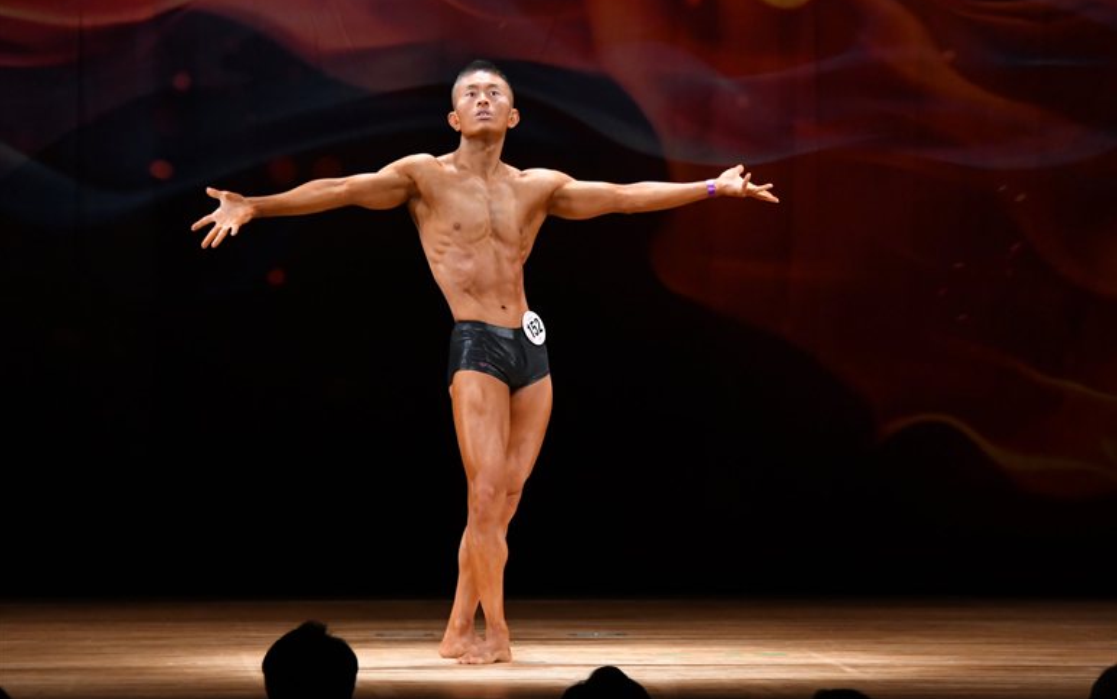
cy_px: 343
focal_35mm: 230
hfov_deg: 9.1
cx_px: 559
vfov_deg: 5.7
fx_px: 7004
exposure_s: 1/400
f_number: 5.6
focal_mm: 150
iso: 3200
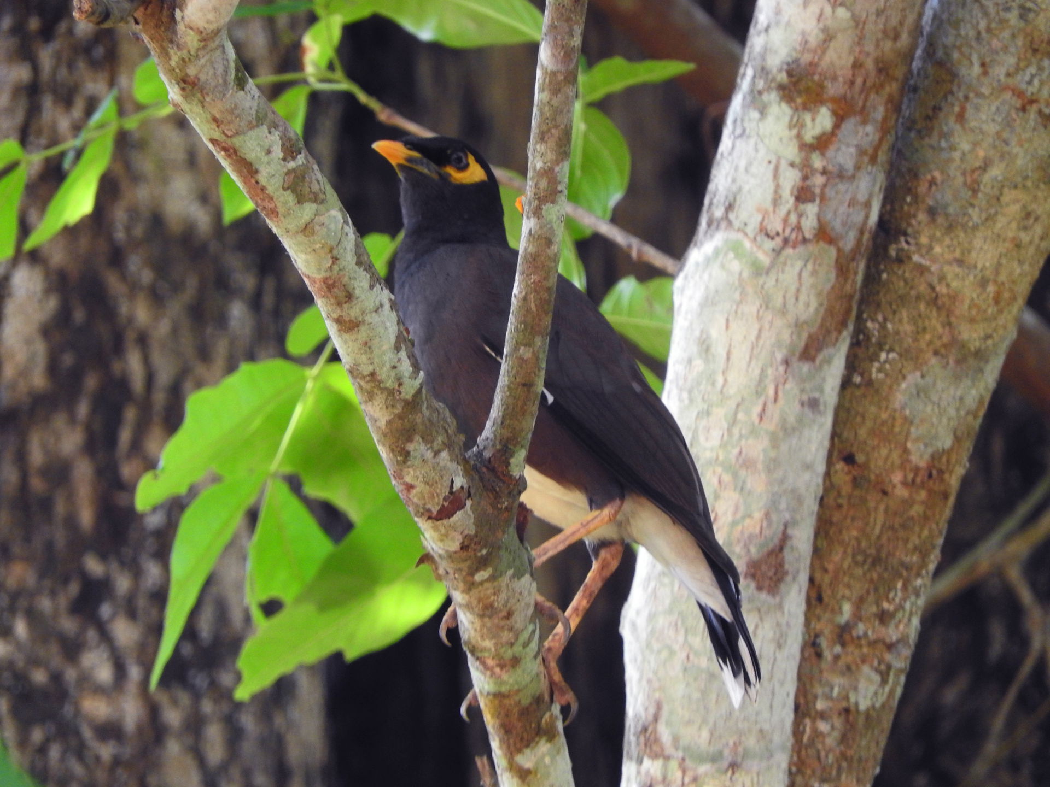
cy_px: 394
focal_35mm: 1100
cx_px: 525
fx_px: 33366
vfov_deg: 1.4
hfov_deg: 1.8
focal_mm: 197.1
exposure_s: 1/80
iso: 400
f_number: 5.6
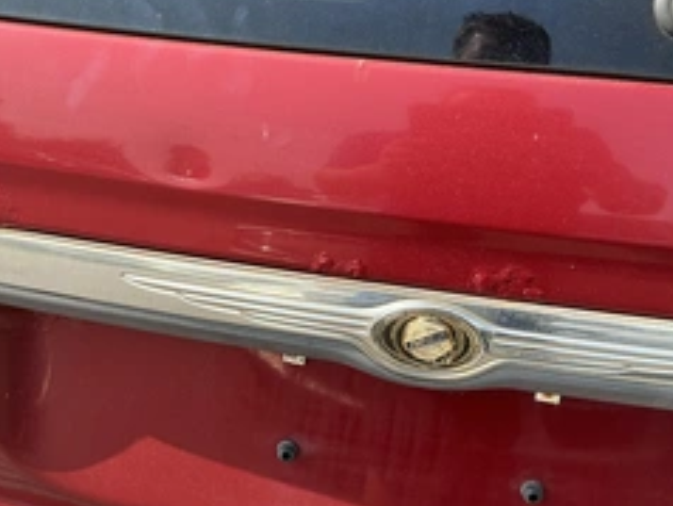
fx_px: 915
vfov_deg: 30.8
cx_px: 238
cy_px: 201
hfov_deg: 40.0
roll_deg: -2.1
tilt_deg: -34.6
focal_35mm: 47
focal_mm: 3
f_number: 1.8
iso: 25
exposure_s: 1/491
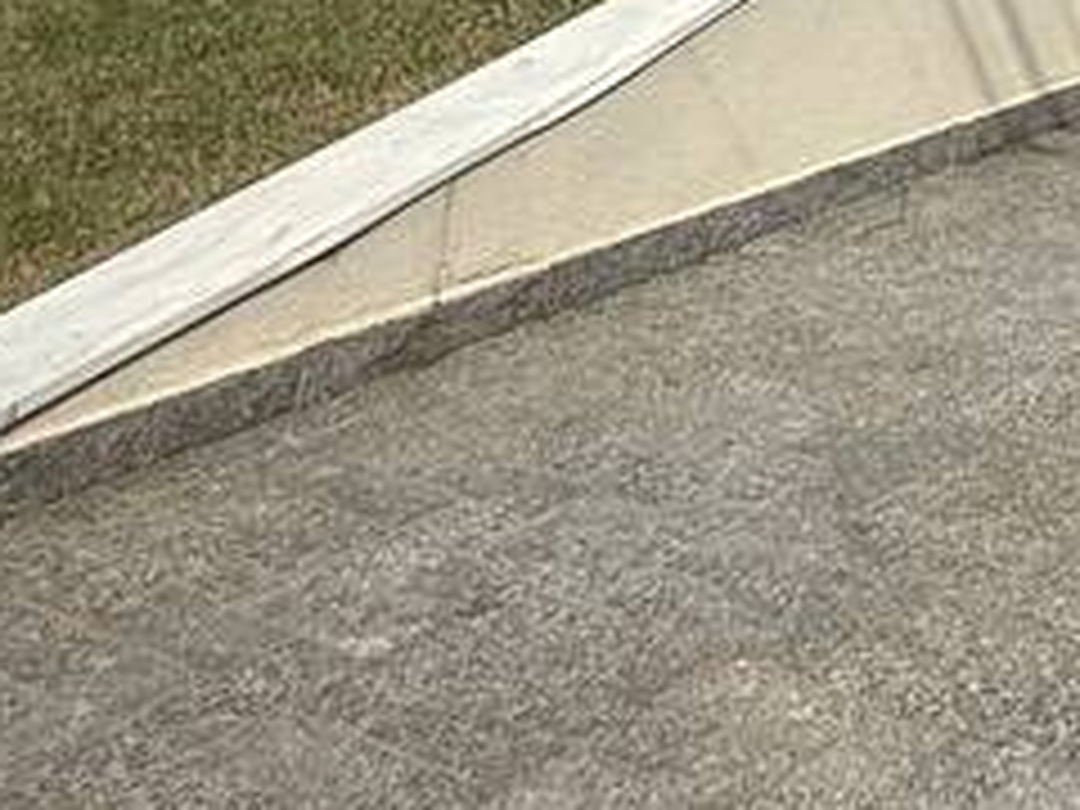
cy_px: -634
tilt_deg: +6.8
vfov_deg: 18.4
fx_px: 1966
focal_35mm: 63
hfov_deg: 24.5
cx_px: 1580
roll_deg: -2.8
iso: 50
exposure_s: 1/1613
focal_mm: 2.22
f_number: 2.2
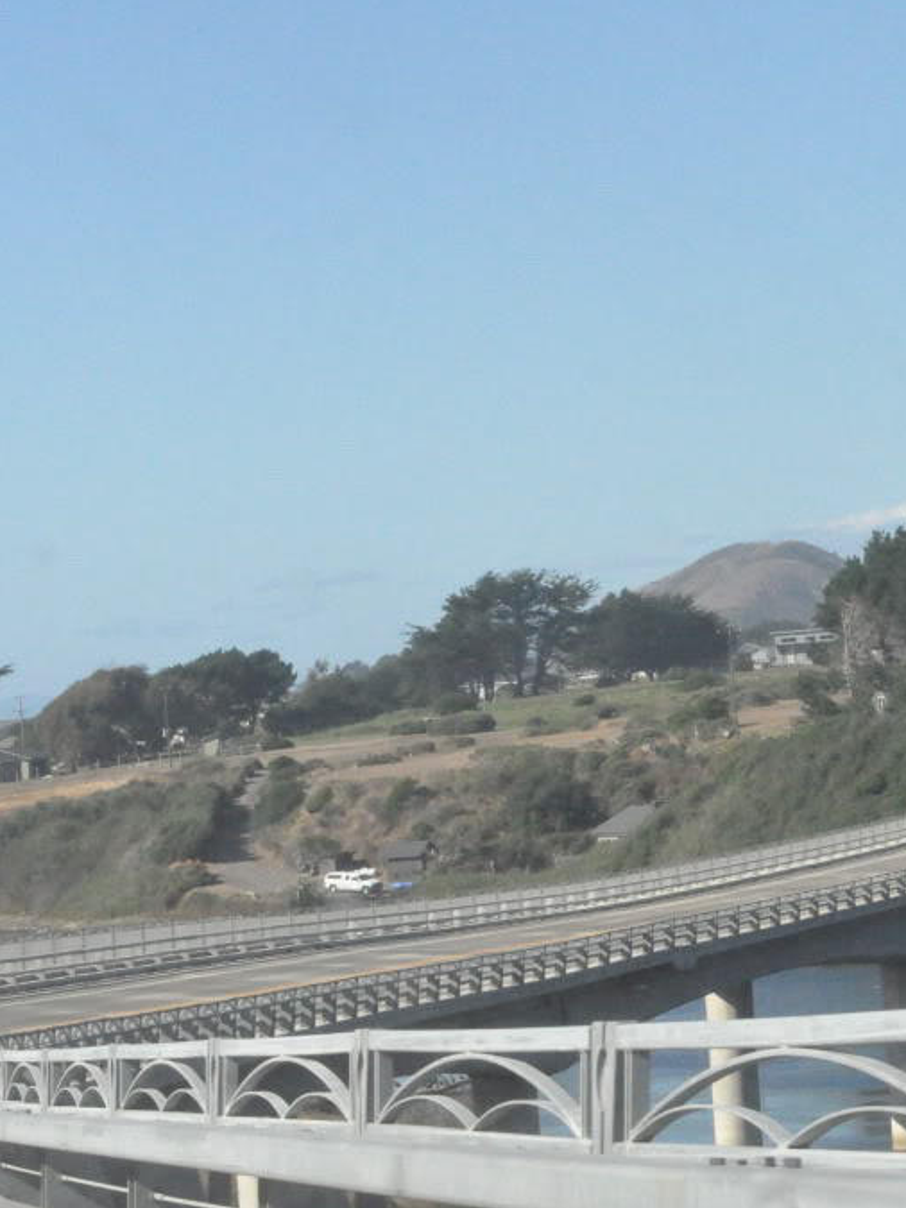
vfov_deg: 12.9
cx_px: 856
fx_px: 5341
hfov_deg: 9.6
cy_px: 603
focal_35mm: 153
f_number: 22
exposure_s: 1/1250
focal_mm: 70
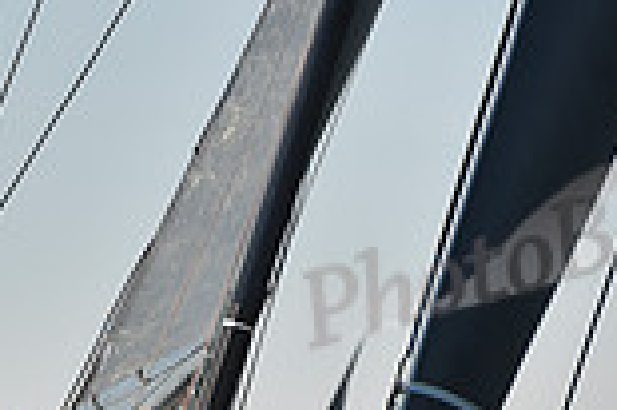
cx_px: 100
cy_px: 508
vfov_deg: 1.8
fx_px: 12840
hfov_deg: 2.8
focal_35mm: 750
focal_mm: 200
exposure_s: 1/800
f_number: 4.5
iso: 250
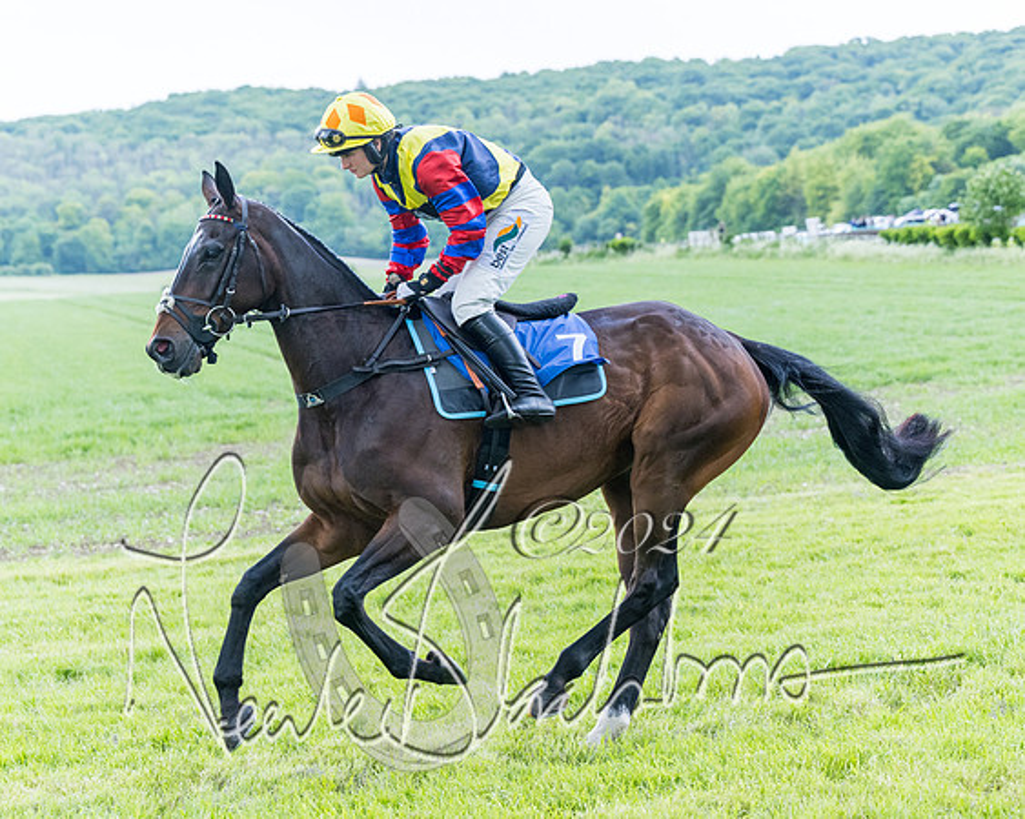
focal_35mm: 90
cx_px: 496
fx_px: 2739
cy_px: 373
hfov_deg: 21.2
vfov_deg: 17.0
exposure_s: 1/1600
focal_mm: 70
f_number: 4
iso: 800
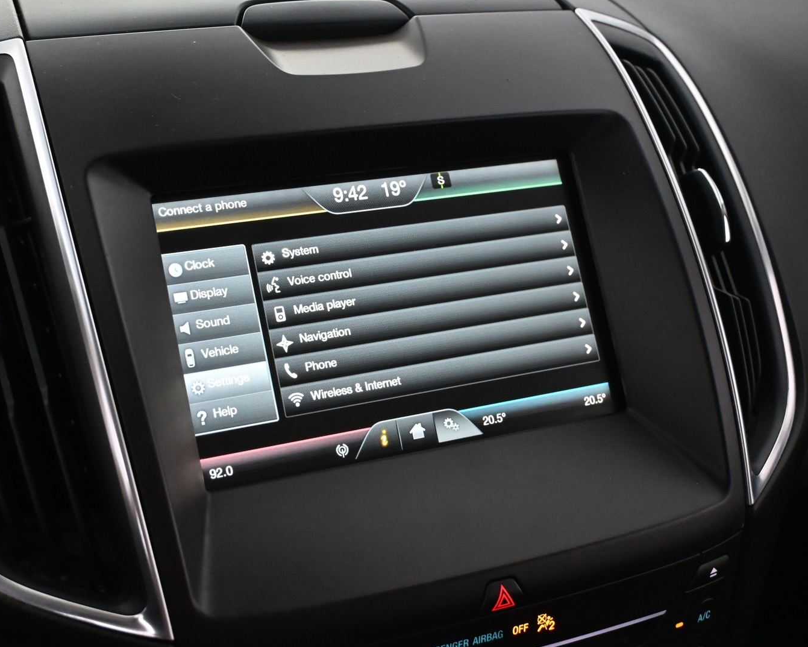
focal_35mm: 52
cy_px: 323
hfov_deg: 36.0
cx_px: 327
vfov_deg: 29.2
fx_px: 1240
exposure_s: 1/60
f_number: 4.8
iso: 3600
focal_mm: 30.5
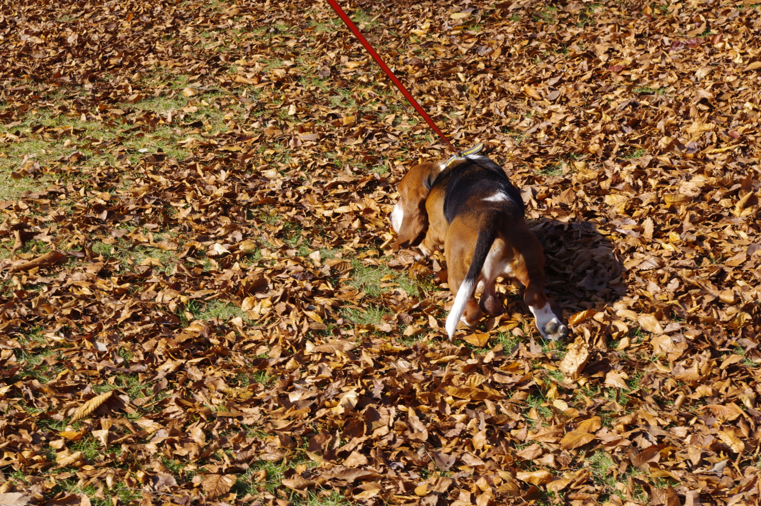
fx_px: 1731
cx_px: 380
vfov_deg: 16.6
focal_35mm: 82
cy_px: 253
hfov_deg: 24.8
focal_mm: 55
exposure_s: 1/200
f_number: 11
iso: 400
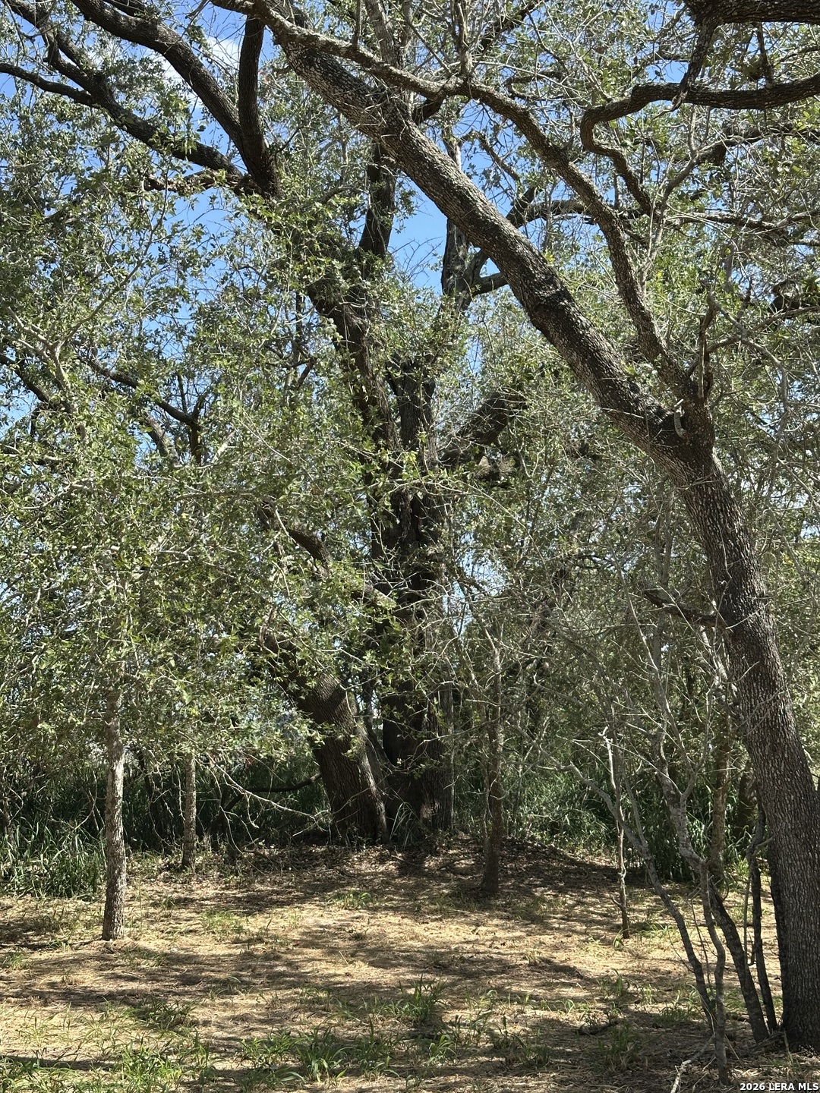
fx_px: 1516
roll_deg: +2.3
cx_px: 410
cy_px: 546
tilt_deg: +8.7
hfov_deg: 30.3
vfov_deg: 39.7
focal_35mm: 48
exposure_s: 1/1199
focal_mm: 6.86
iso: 64
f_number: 1.78
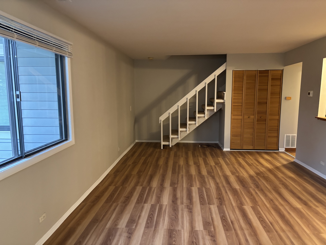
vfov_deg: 53.1
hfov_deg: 67.3
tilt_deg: -8.5
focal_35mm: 26
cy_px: 122
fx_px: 245
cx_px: 163
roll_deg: -0.1
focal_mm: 5.96
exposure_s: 1/40
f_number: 1.6
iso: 640
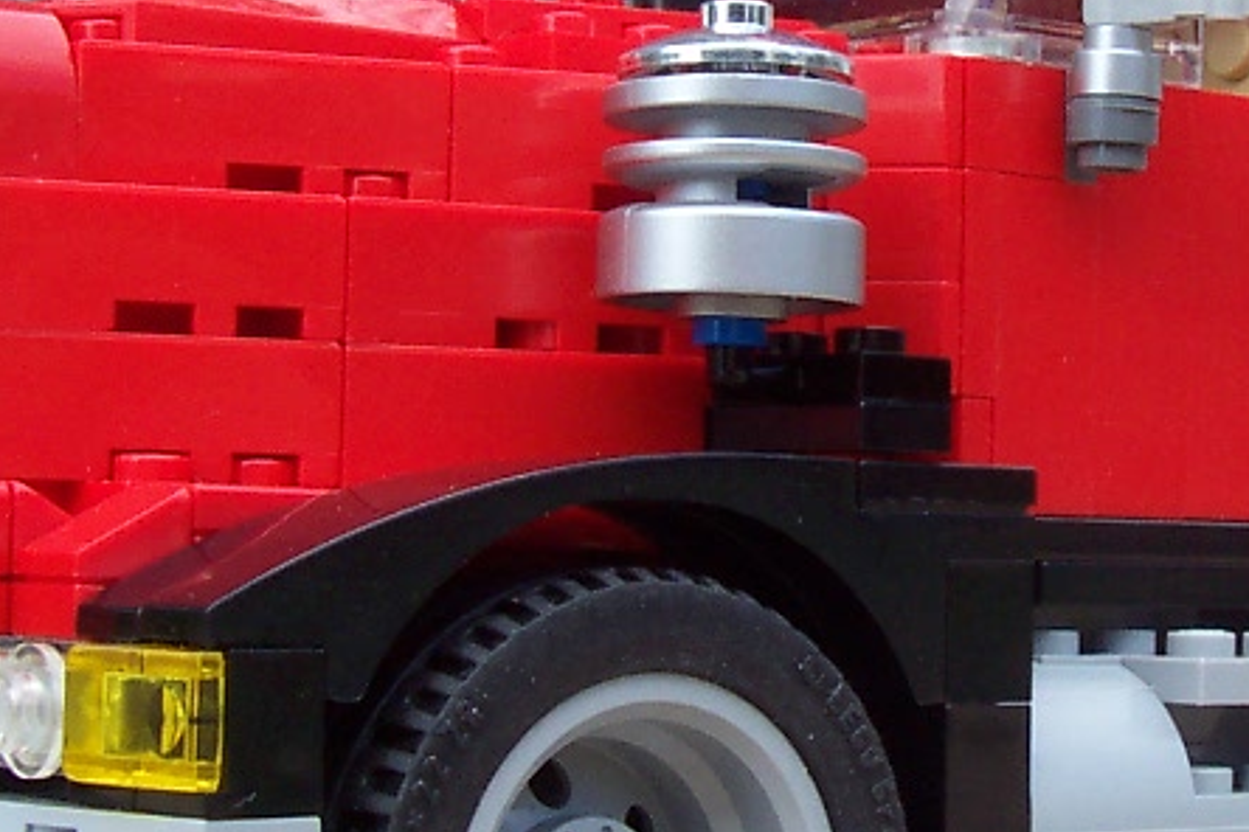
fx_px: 3608
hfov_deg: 19.5
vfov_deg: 13.2
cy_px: 371
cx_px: 895
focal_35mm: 104
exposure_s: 1/180
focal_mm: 5.6
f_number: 5.6
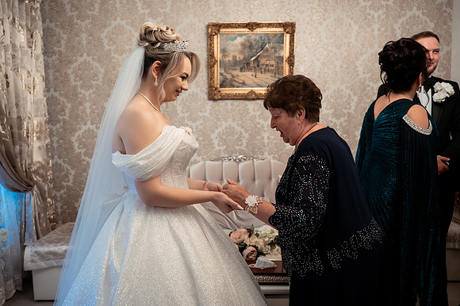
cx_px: 220
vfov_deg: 44.6
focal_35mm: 29
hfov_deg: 63.3
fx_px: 373
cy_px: 146
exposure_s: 1/200
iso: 3200
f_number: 2.8
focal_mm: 28
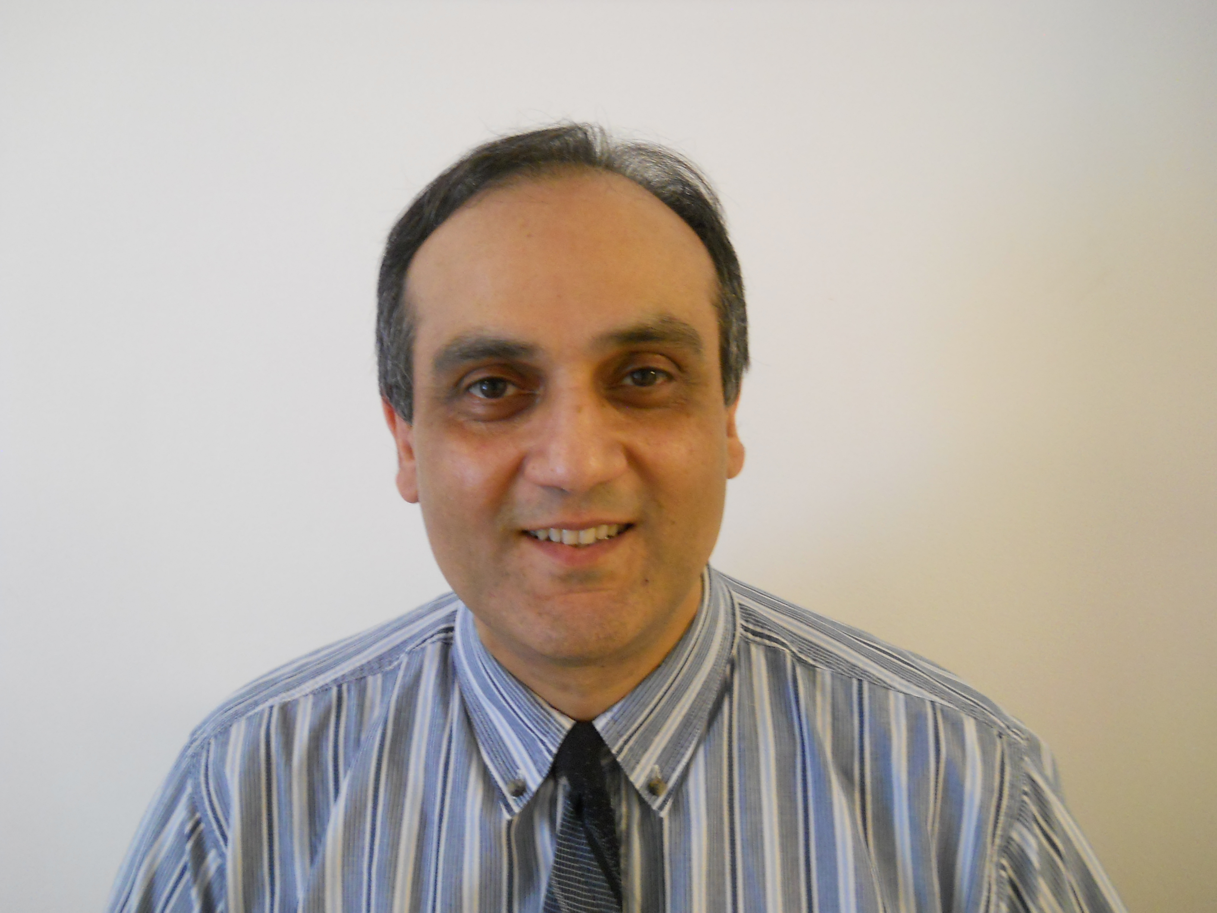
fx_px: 1441
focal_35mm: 41
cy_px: 456
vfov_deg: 35.1
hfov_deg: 45.8
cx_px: 608
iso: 400
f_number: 3.1
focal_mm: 6.72
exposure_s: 1/10
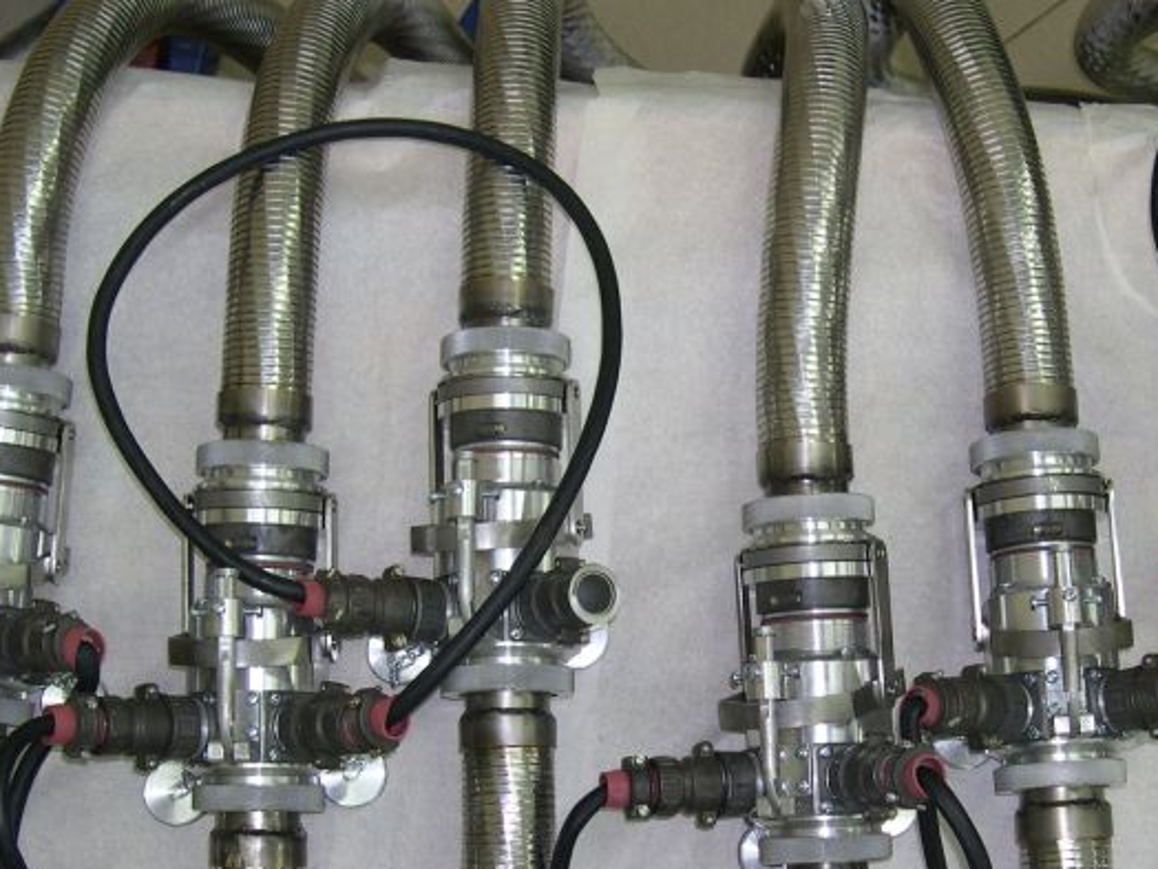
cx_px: 650
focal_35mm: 58
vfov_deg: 25.0
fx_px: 1940
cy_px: 610
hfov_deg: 33.2
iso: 100
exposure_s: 1/30
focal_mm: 8
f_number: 2.8
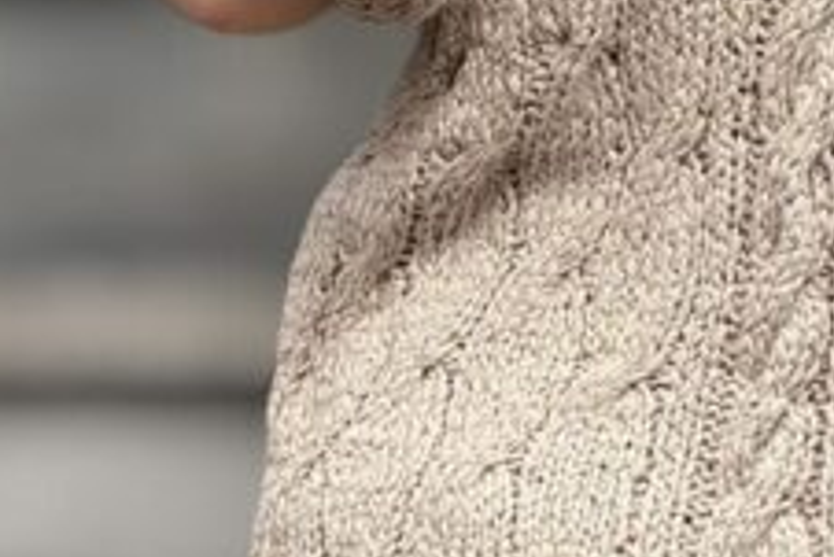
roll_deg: +0.5
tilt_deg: -3.5
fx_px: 10223
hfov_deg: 4.7
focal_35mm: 441
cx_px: 764
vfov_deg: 3.1
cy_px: -199
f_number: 2.8
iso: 50
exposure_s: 1/493
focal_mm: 15.66
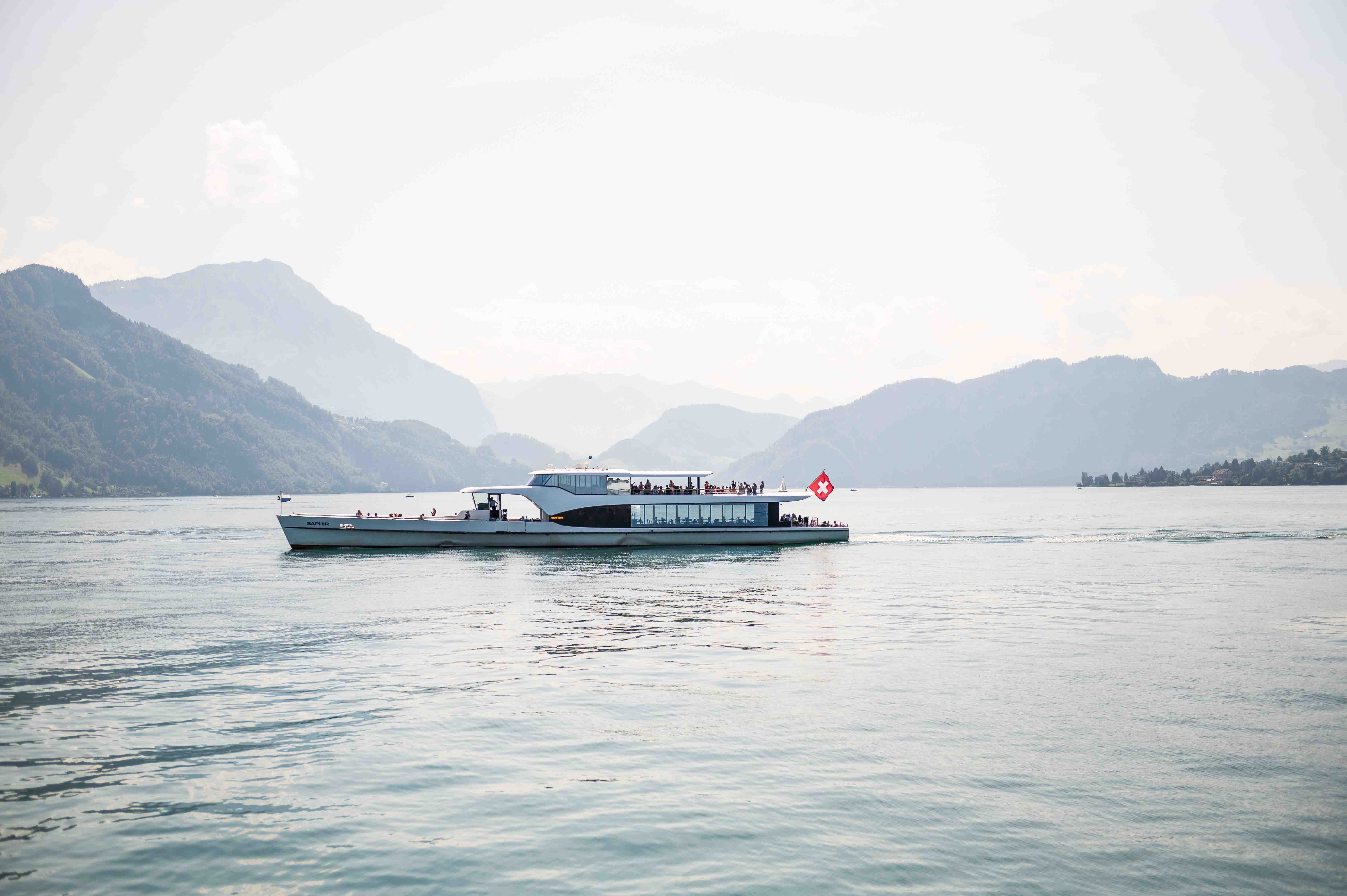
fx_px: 1795
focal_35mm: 48
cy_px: 448
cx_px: 674
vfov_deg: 28.0
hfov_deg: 41.1
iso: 125
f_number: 2.8
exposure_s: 1/4000
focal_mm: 48
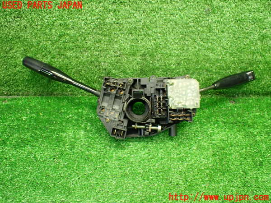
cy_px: 102
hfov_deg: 51.4
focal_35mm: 36
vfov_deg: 39.7
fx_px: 282
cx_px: 136
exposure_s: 1/60
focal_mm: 6.37
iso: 800
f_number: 2.5
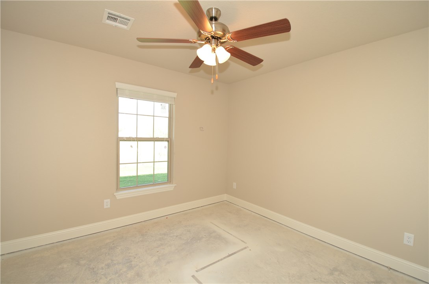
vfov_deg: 77.1
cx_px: 214
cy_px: 142
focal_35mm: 15
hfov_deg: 100.5
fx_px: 178
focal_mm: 10
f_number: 4
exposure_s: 1/60
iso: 200
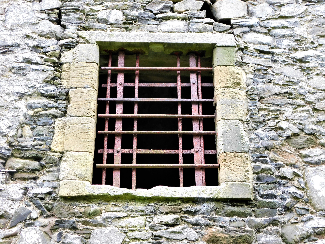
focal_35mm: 51
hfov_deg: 37.5
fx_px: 479
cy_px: 122
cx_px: 162
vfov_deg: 28.6
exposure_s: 1/30
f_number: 3.8
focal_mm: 9
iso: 250
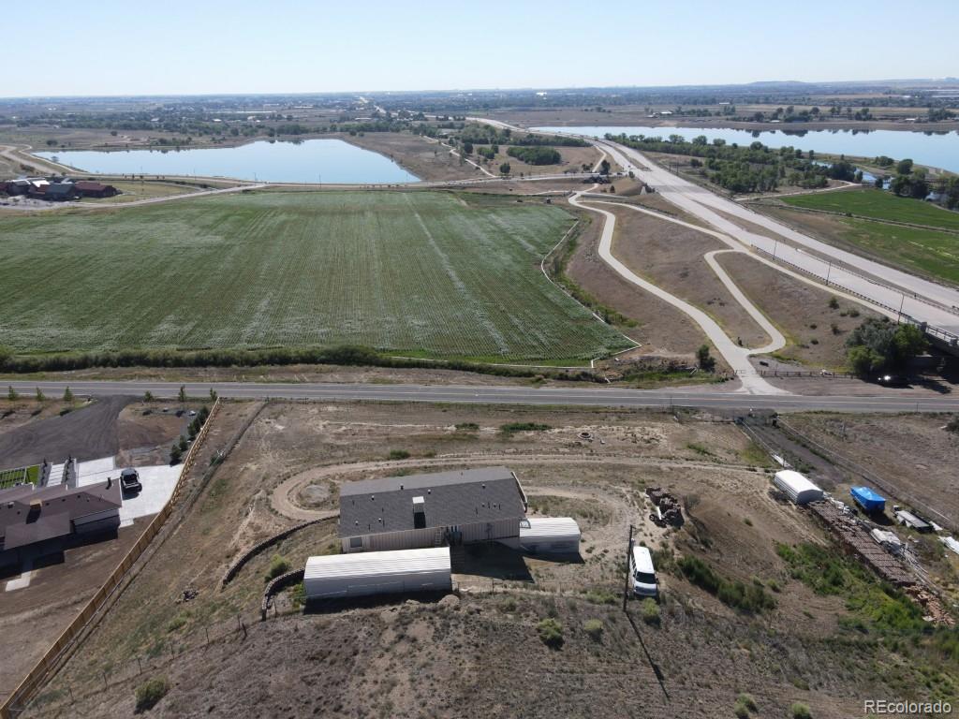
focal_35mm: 24
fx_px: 665
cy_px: 360
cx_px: 480
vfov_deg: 56.8
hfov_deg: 71.6
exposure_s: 1/725
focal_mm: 4.5
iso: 100
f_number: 2.8
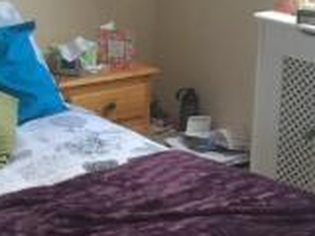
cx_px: -34
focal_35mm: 106
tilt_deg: -14.0
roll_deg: -1.4
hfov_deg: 17.9
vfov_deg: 13.9
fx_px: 965
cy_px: 76
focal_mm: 4.15
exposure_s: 1/33
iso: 50
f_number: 2.2
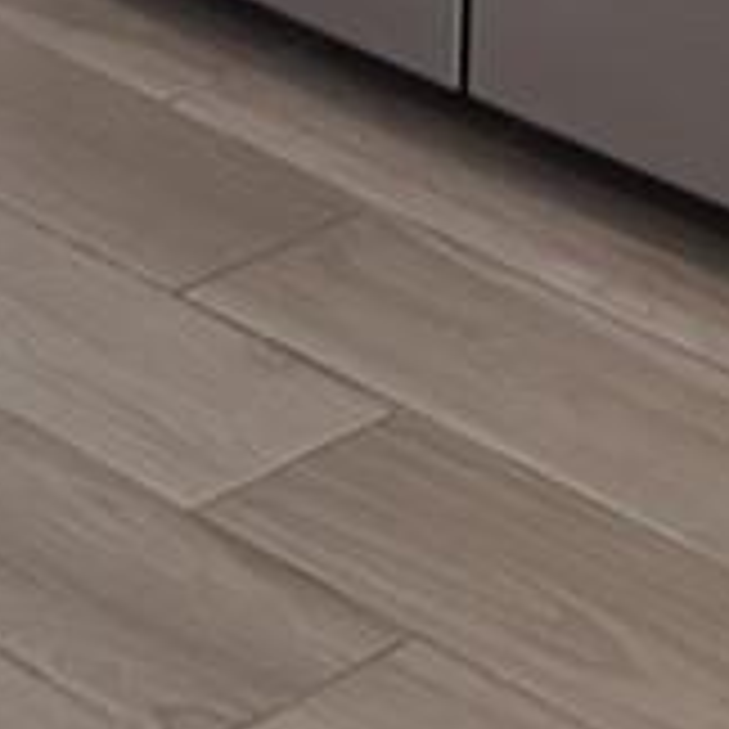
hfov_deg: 8.1
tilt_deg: -2.9
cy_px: -1858
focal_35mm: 210
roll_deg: -1.8
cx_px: 1260
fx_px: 5004
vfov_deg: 7.0
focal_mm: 6.76
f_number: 1.78
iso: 50
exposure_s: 1/60
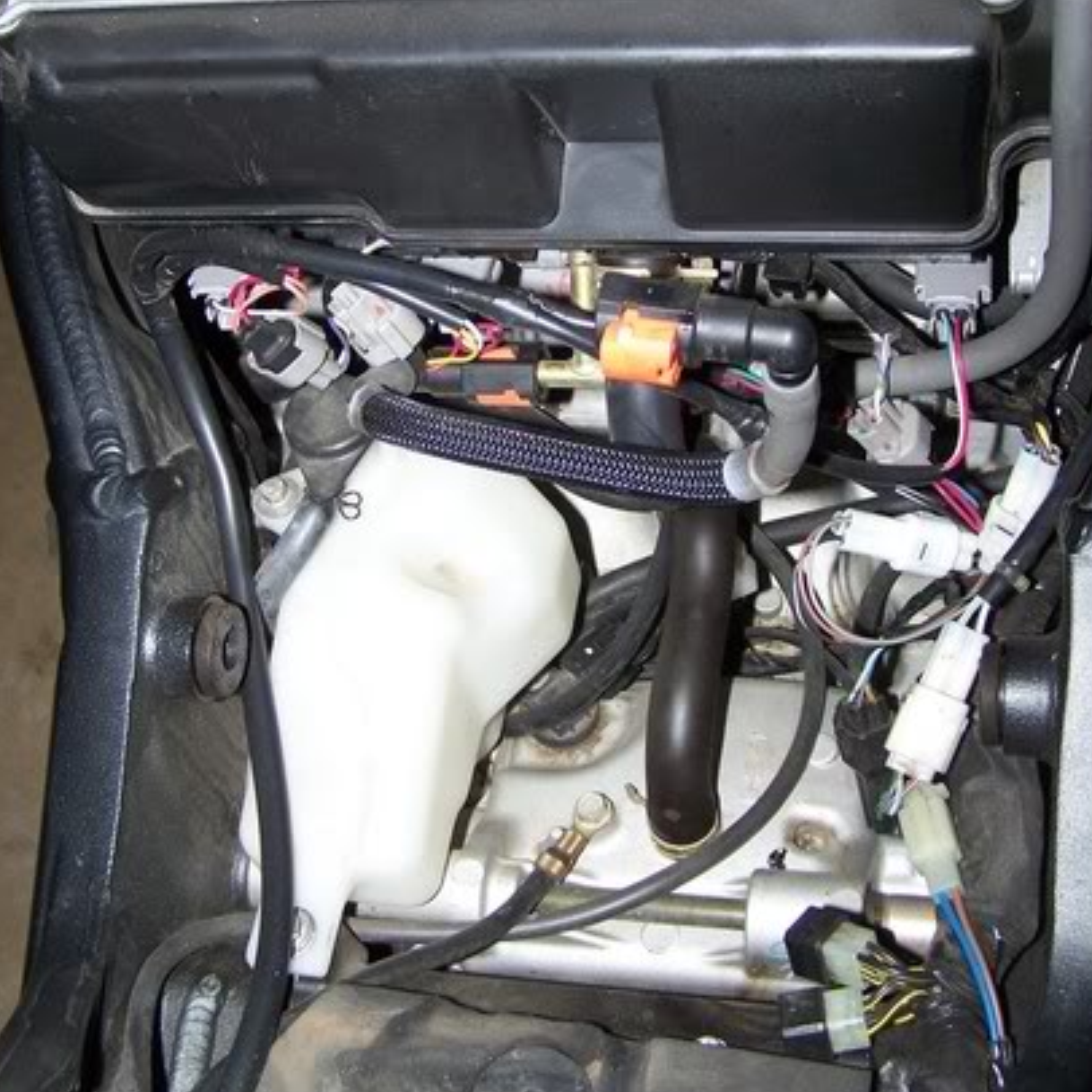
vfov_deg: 31.9
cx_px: 573
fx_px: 1892
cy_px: 360
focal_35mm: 53
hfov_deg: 32.2
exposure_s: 1/60
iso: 80
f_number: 2.8
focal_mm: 6.3
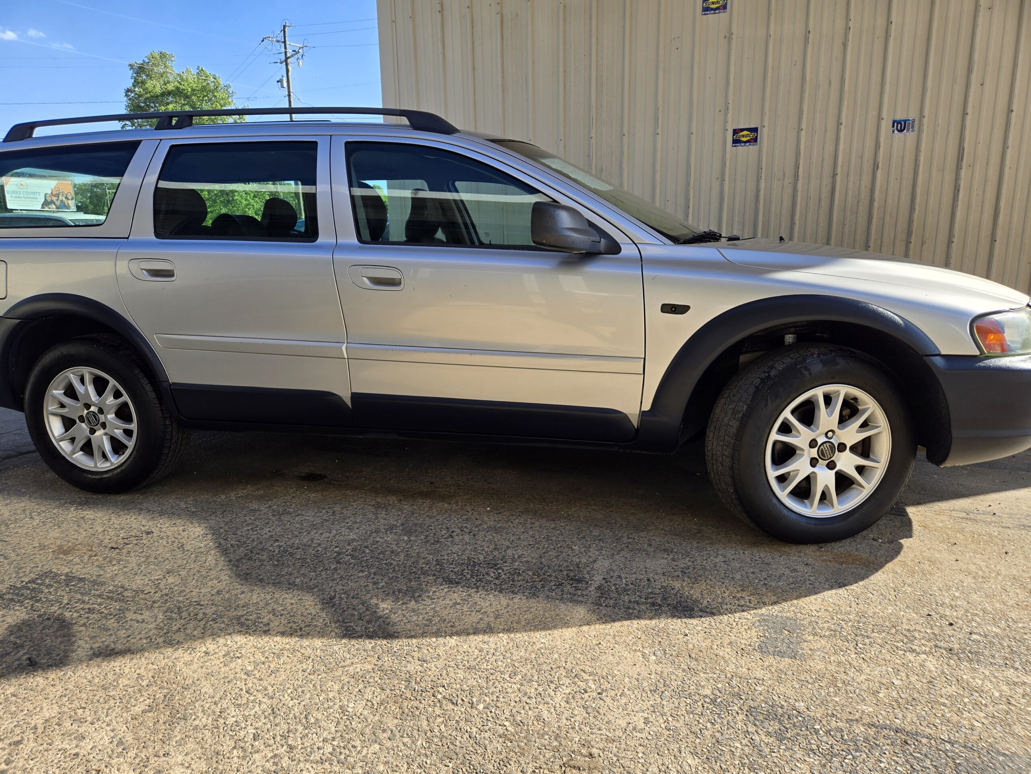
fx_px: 685
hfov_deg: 73.9
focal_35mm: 23
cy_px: 387
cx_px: 516
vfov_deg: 58.9
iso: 25
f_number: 1.8
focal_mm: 5.4
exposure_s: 1/823
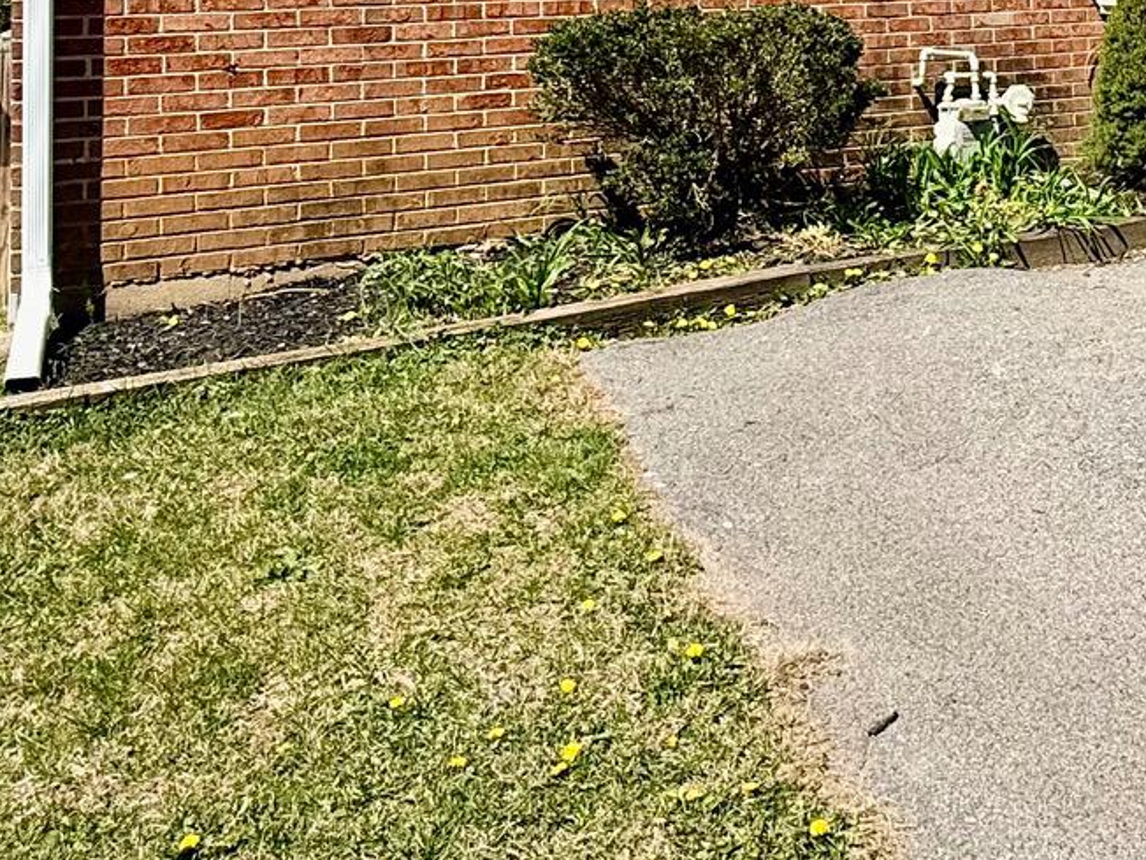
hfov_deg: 39.4
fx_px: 1457
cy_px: -97
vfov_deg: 29.5
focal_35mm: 44
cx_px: 1062
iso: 50
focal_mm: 2.22
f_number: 2.2
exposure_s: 1/2976
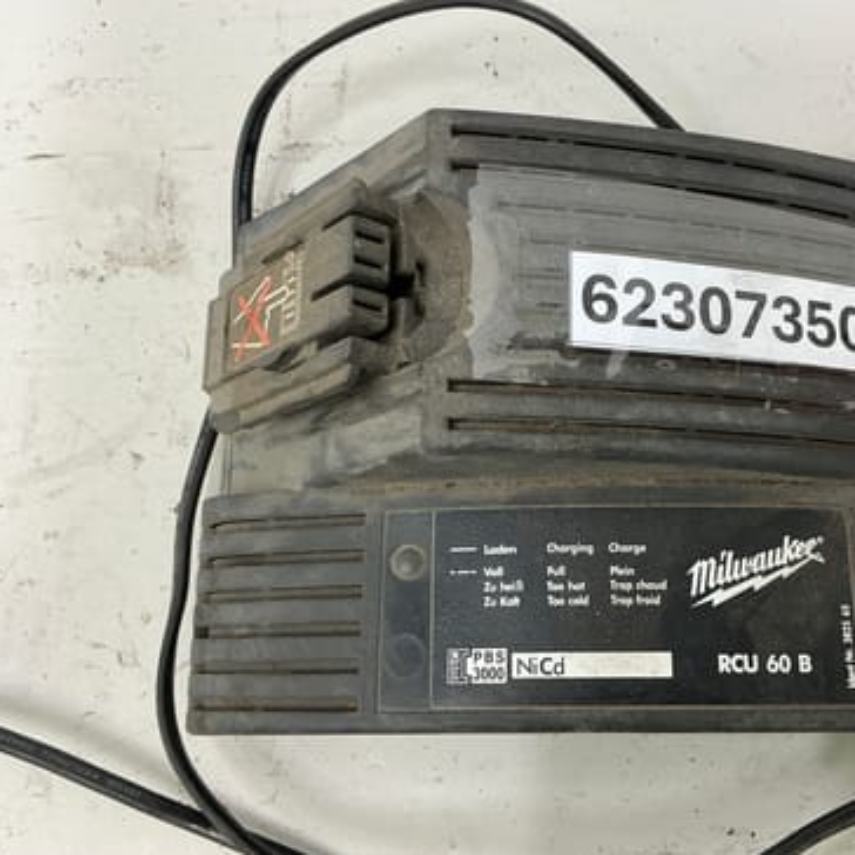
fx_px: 950
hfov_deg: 48.0
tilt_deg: -76.3
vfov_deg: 48.4
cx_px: 540
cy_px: 422
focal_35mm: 34
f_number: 1.8
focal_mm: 3
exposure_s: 1/50
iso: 100
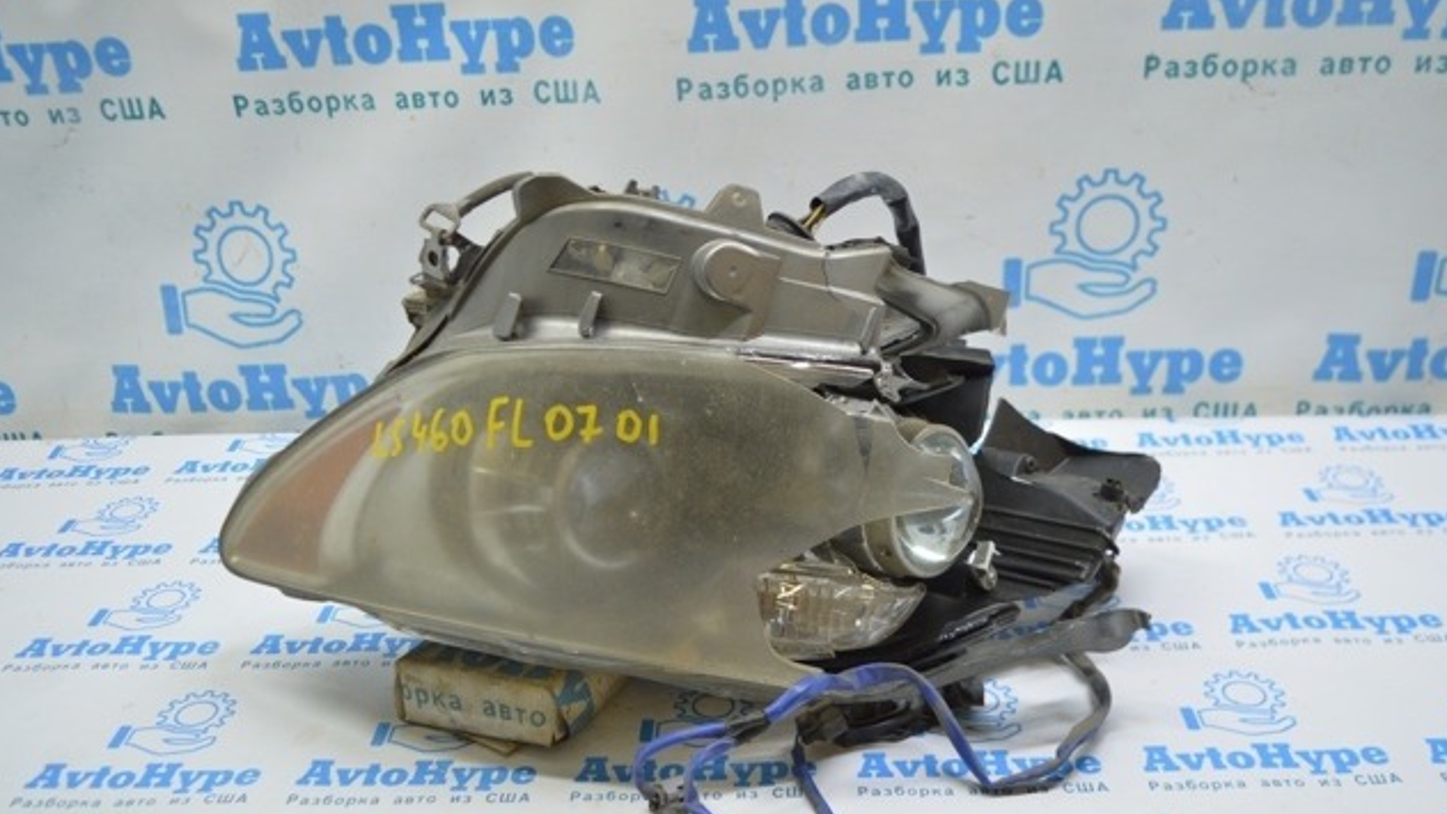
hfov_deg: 56.6
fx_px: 1343
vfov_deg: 33.7
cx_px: 725
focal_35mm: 35
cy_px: 467
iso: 400
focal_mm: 22
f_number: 3.8
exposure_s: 1/50
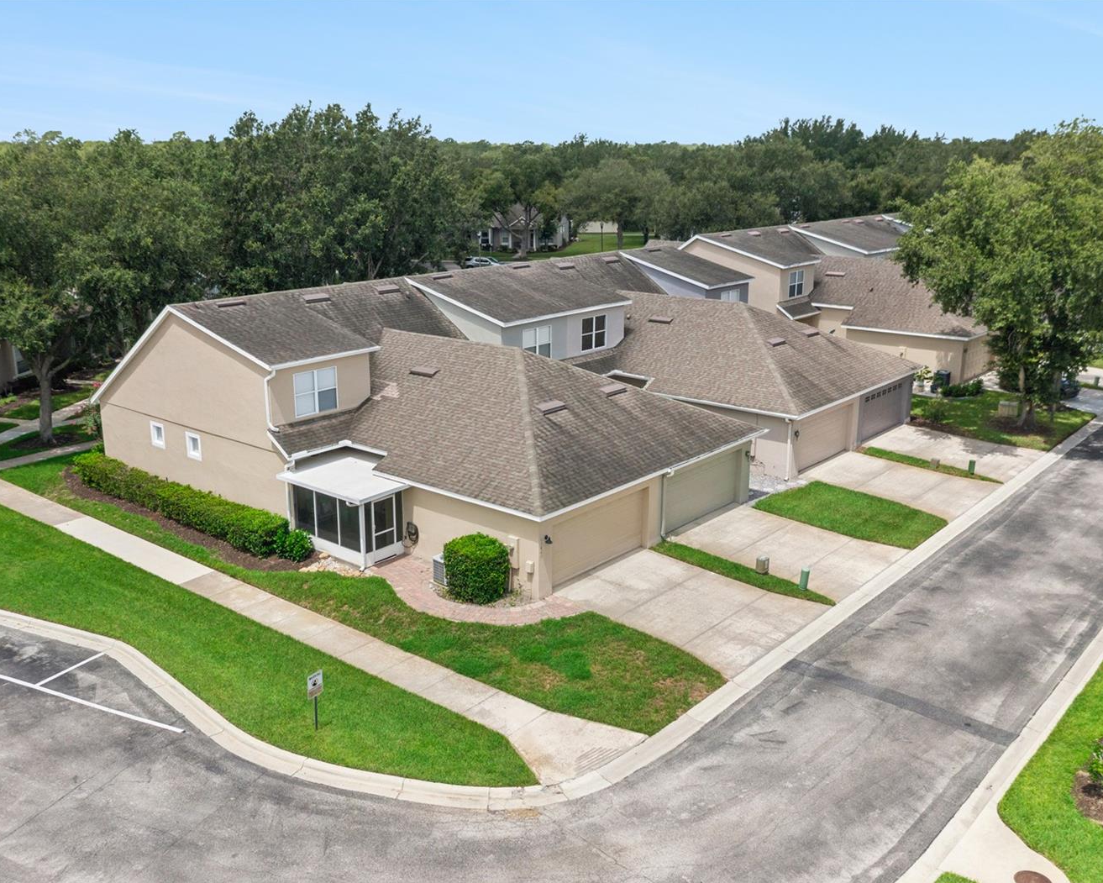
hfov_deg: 55.6
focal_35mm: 32
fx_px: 1045
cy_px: 444
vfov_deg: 45.8
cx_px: 519
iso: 100
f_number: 3.5
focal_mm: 10.3
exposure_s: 1/3200
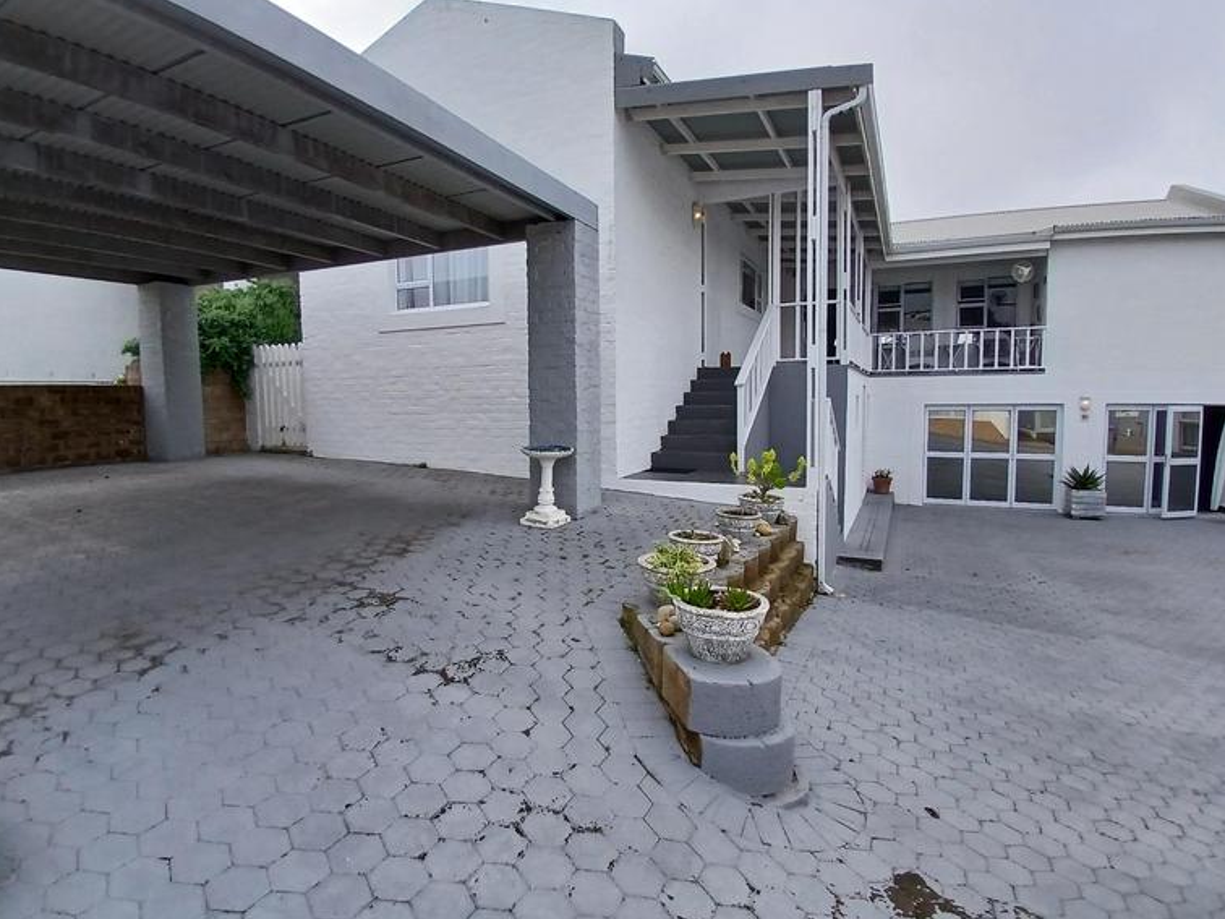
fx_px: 637
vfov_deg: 71.6
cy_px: 447
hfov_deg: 87.7
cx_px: 590
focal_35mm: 18
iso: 50
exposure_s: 1/666
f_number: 2.2
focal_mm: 1.4
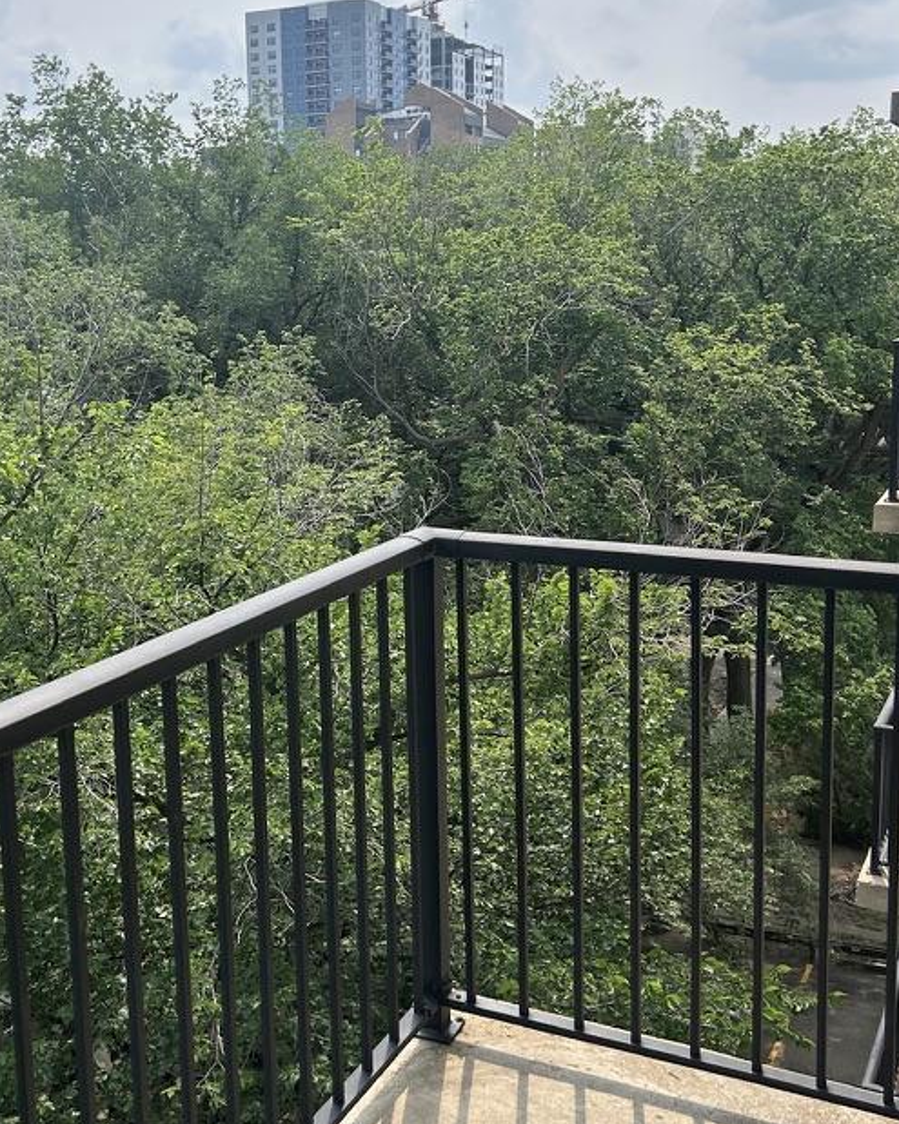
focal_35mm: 42
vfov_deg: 43.8
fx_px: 1397
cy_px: 514
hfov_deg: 35.5
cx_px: 334
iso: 50
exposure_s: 1/3356
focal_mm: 5.7
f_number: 1.5
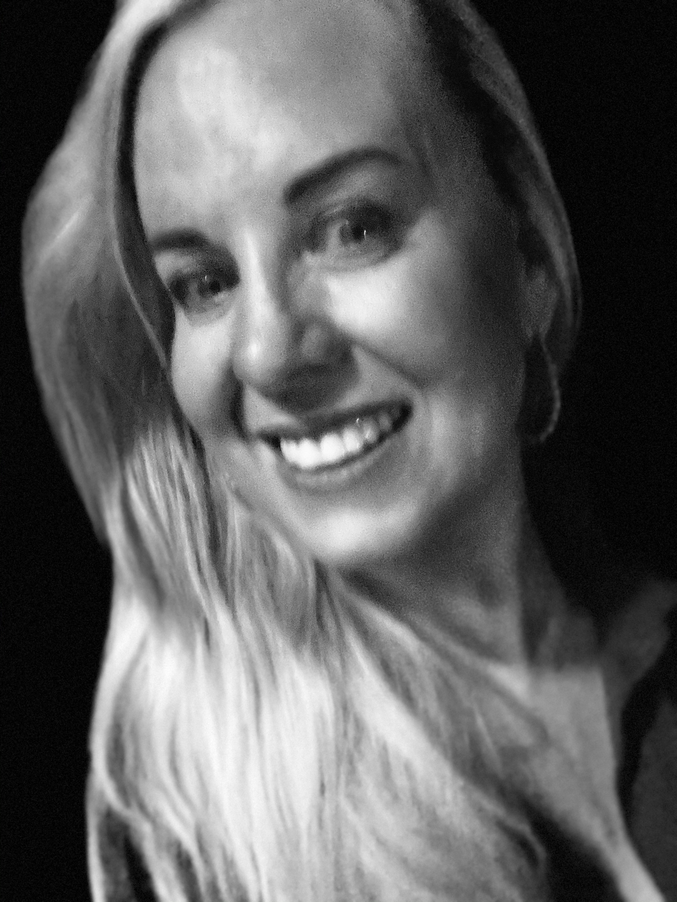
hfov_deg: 46.8
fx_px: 782
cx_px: 338
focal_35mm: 30
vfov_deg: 60.0
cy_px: 451
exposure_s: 1/14
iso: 2000
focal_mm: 2.71
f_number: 2.2
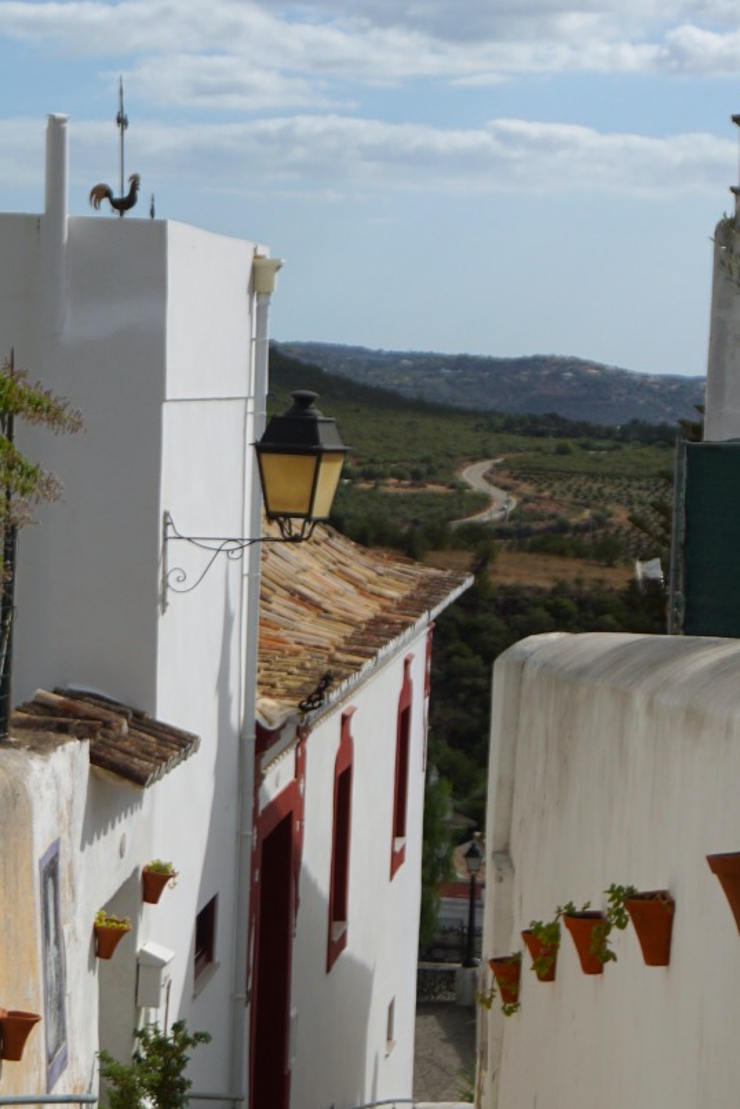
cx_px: 98
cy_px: 587
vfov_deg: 17.9
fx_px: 3513
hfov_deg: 12.0
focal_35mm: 114
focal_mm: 34
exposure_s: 1/2500
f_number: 5
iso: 160
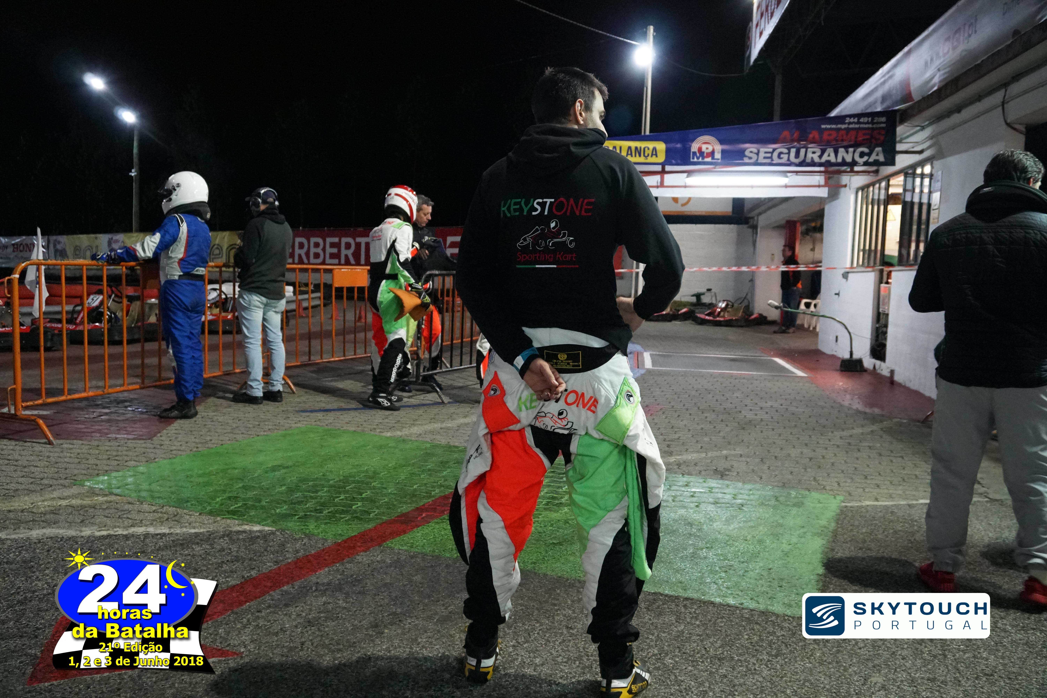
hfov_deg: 59.5
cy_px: 349
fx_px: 916
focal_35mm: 32
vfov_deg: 41.7
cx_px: 524
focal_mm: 21
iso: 6400
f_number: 4
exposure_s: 1/100
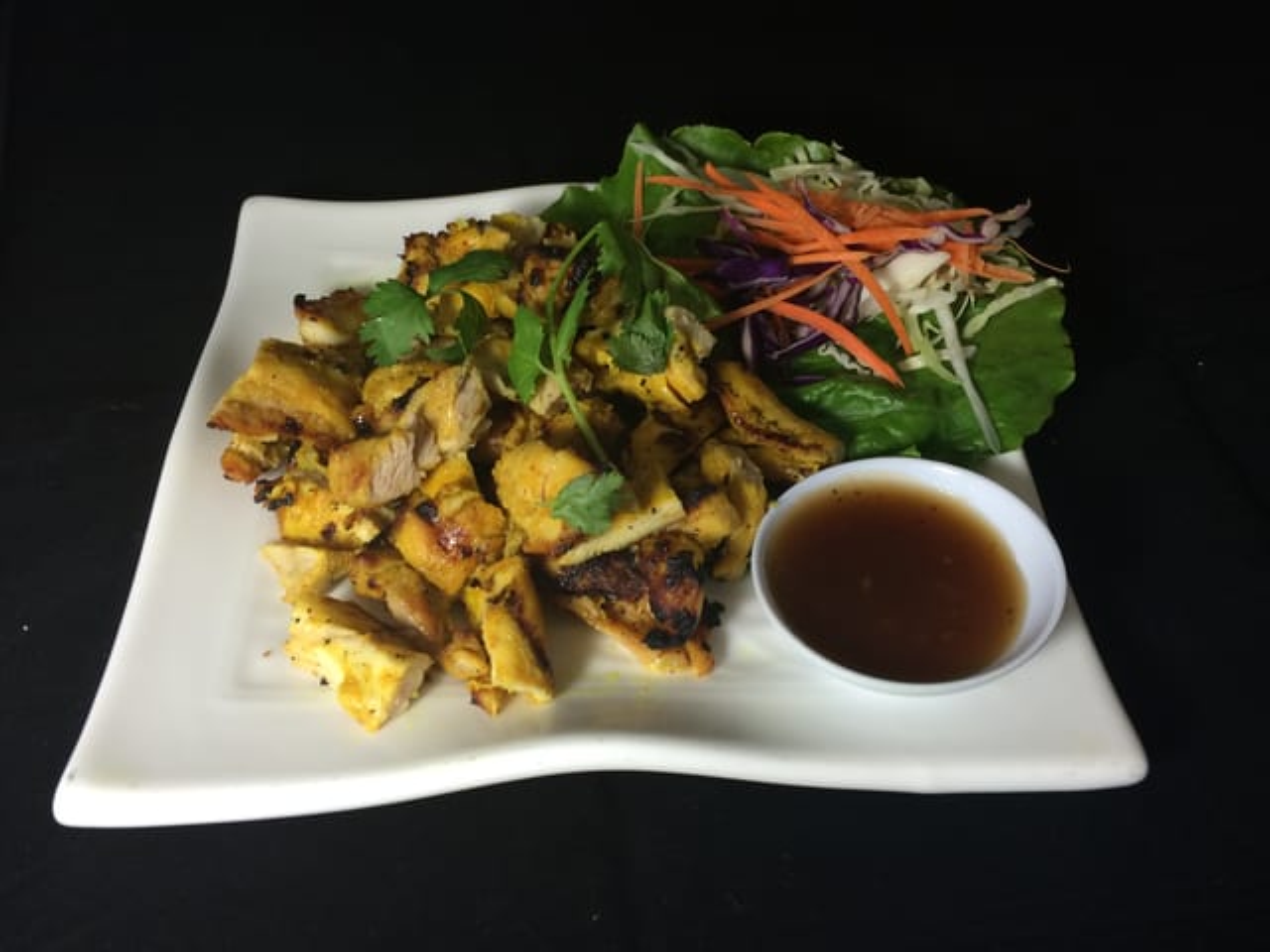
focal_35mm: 29
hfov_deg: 61.7
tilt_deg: -47.7
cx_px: 635
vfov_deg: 48.2
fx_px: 1064
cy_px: 476
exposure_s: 1/40
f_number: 2.2
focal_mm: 4.15
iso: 40
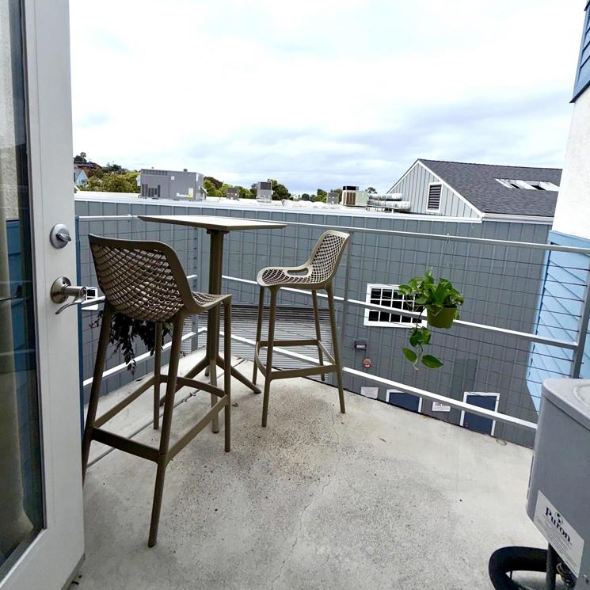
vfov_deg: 83.2
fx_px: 328
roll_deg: -3.6
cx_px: 291
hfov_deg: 84.0
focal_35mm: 17
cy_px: 245
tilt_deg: -7.6
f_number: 2.2
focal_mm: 2.22
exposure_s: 1/2717
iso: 16
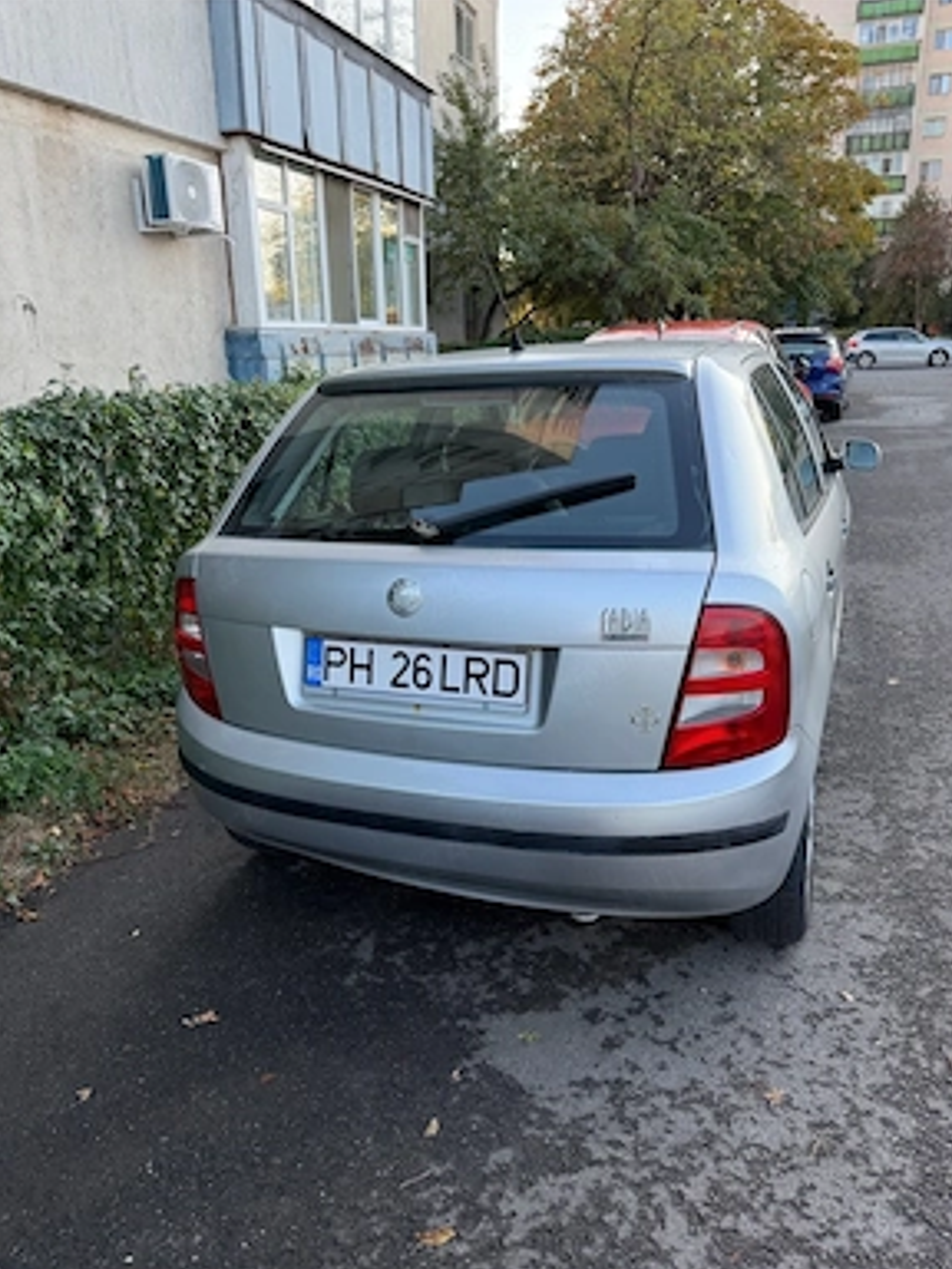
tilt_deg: -17.5
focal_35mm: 25
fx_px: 917
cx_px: 486
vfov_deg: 69.4
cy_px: 658
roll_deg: -0.4
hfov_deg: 54.9
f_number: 1.78
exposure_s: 1/459
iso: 100
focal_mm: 6.76
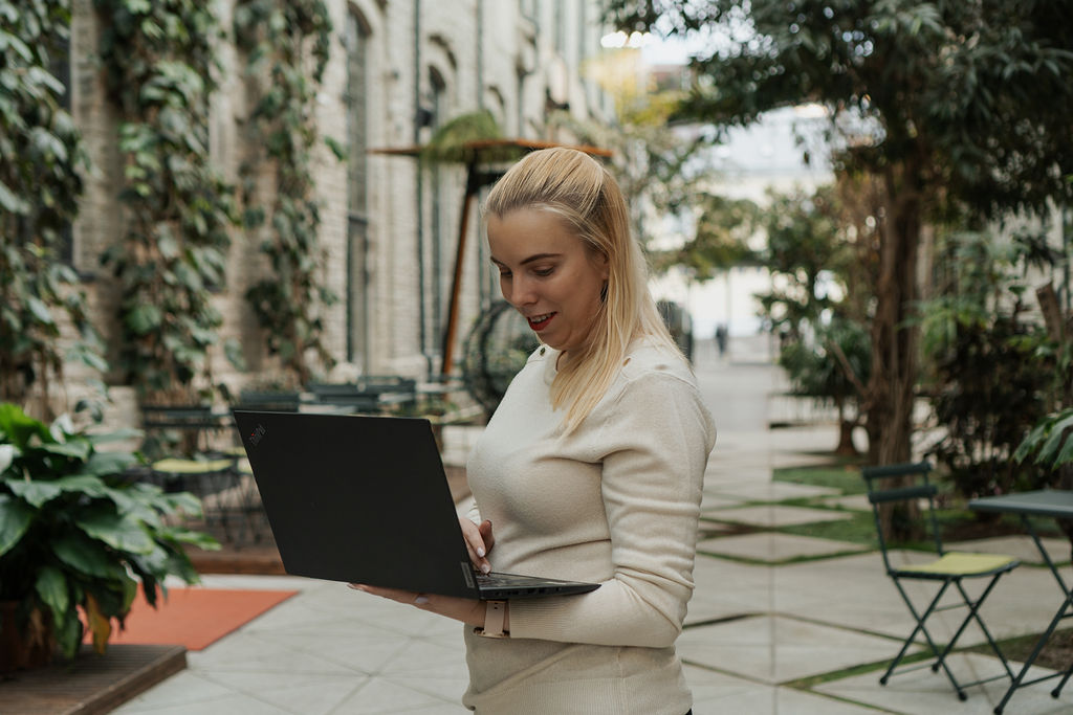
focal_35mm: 52
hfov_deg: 37.8
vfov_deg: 25.8
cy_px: 358
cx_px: 536
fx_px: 1565
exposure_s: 1/250
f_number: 2.5
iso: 125
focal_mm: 35
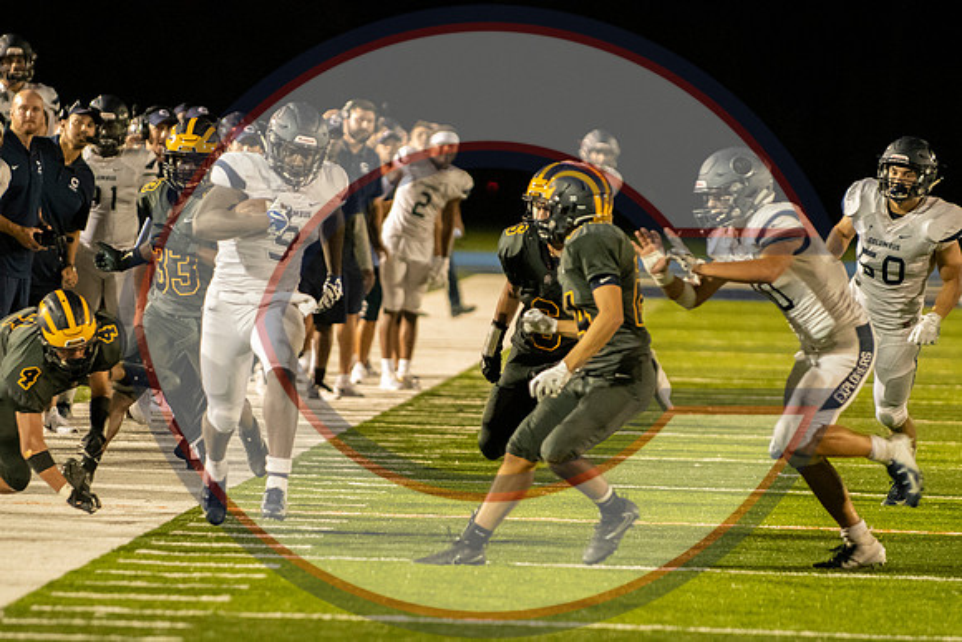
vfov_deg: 3.8
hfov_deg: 5.7
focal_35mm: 359
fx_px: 9608
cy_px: 385
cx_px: 476
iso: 10000
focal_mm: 200
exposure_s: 1/1000
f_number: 2.8
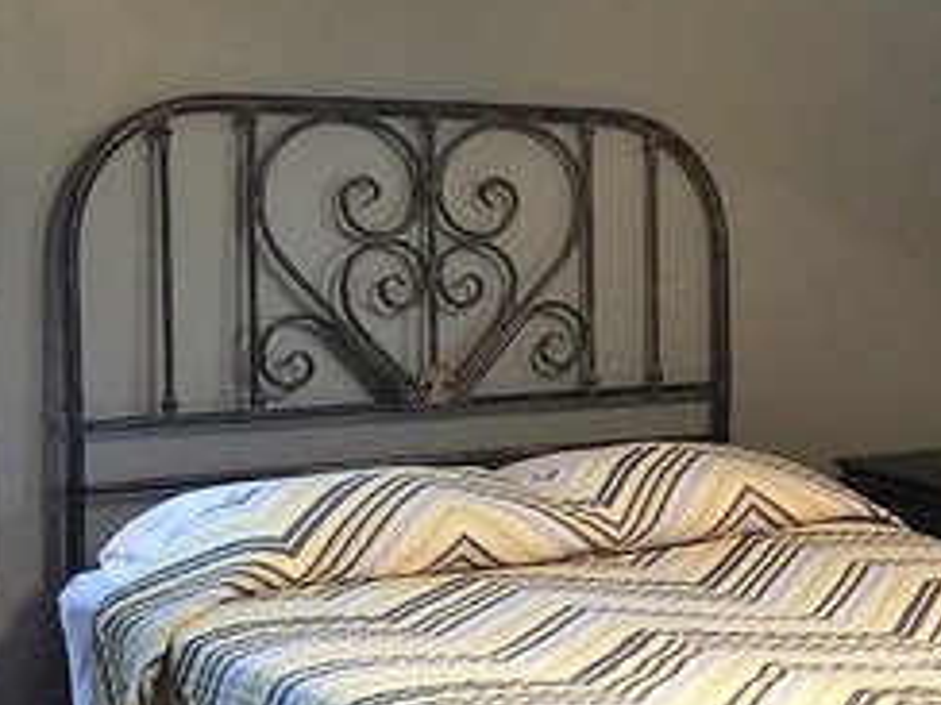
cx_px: 1145
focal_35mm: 76
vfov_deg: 19.4
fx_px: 2066
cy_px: 379
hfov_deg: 23.4
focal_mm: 4.15
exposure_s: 1/8
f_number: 2.2
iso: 125
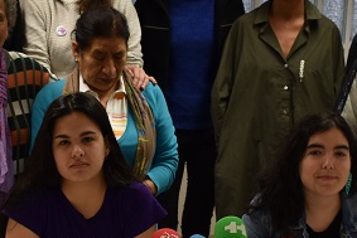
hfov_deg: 16.7
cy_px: 252
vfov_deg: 11.1
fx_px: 1208
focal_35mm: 122
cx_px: 101
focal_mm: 23
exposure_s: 1/60
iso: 400
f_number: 4
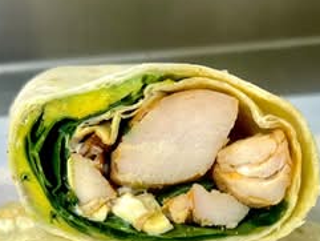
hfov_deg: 24.6
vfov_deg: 18.0
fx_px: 731
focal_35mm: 79
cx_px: 210
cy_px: 268
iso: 100
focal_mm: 5.7
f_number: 1.5
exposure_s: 1/100
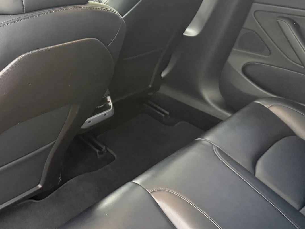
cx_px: 91
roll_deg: -4.9
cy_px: 80
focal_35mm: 43
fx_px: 379
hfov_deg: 43.0
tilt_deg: -26.1
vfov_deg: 33.4
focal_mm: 6.76
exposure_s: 1/60
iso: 800
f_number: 1.78
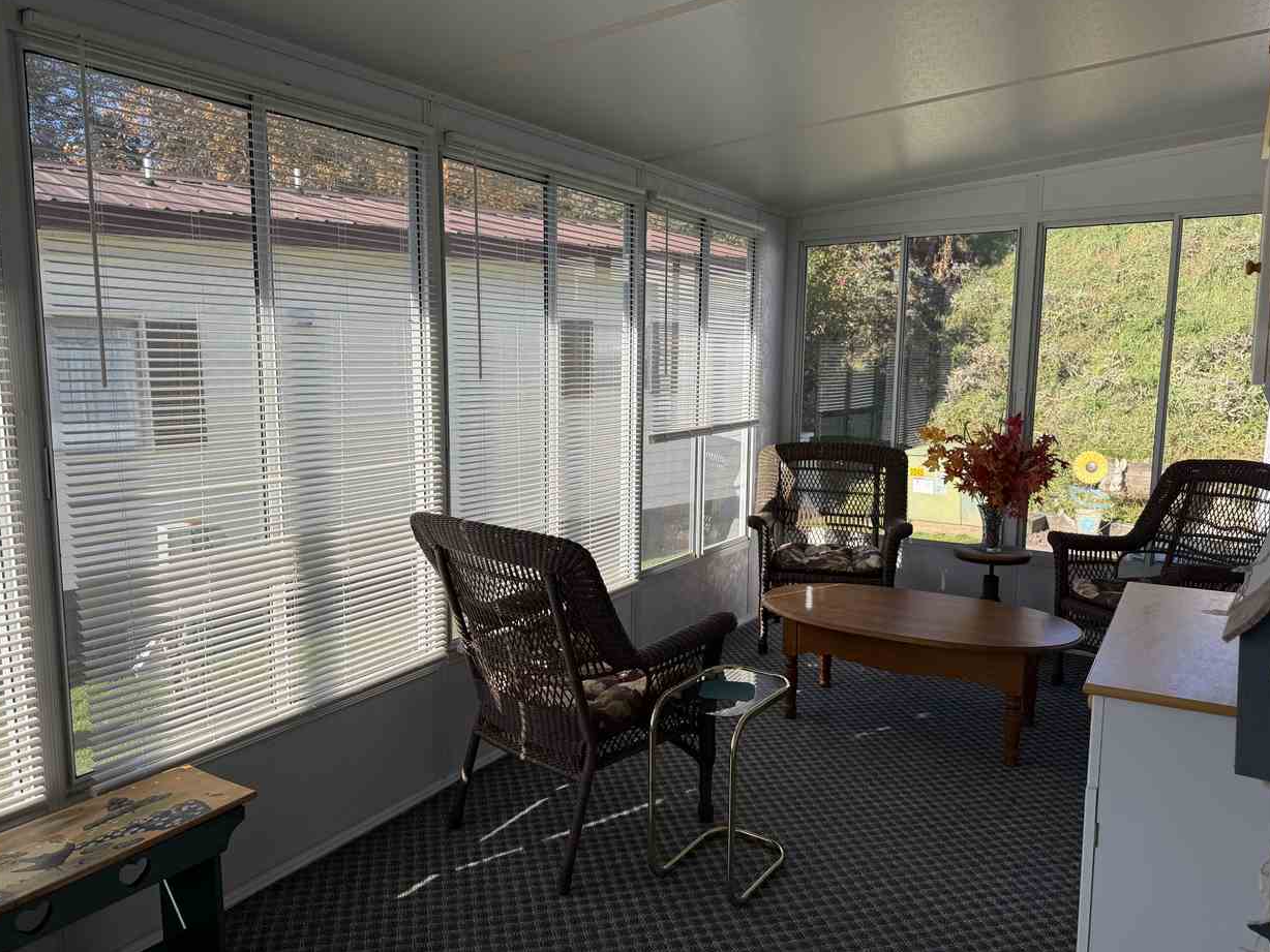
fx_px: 917
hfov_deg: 69.4
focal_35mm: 25
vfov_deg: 54.9
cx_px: 614
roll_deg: -1.2
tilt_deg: -8.3
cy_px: 483
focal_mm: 6.76
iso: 80
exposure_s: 1/1091
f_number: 1.78
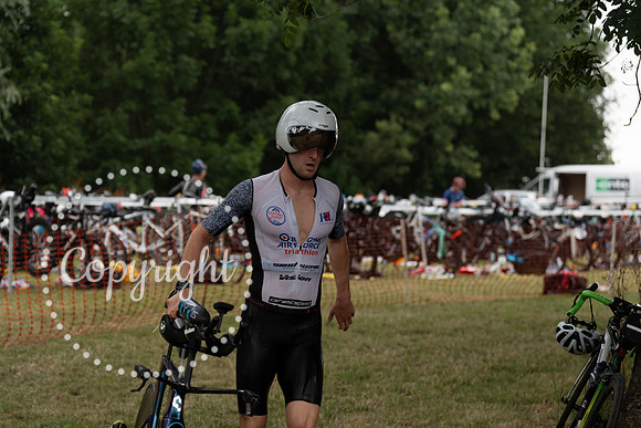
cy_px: 214
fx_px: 1371
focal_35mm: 77
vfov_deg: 17.7
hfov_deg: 26.3
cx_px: 320
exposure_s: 1/400
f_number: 3.2
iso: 320
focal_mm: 77
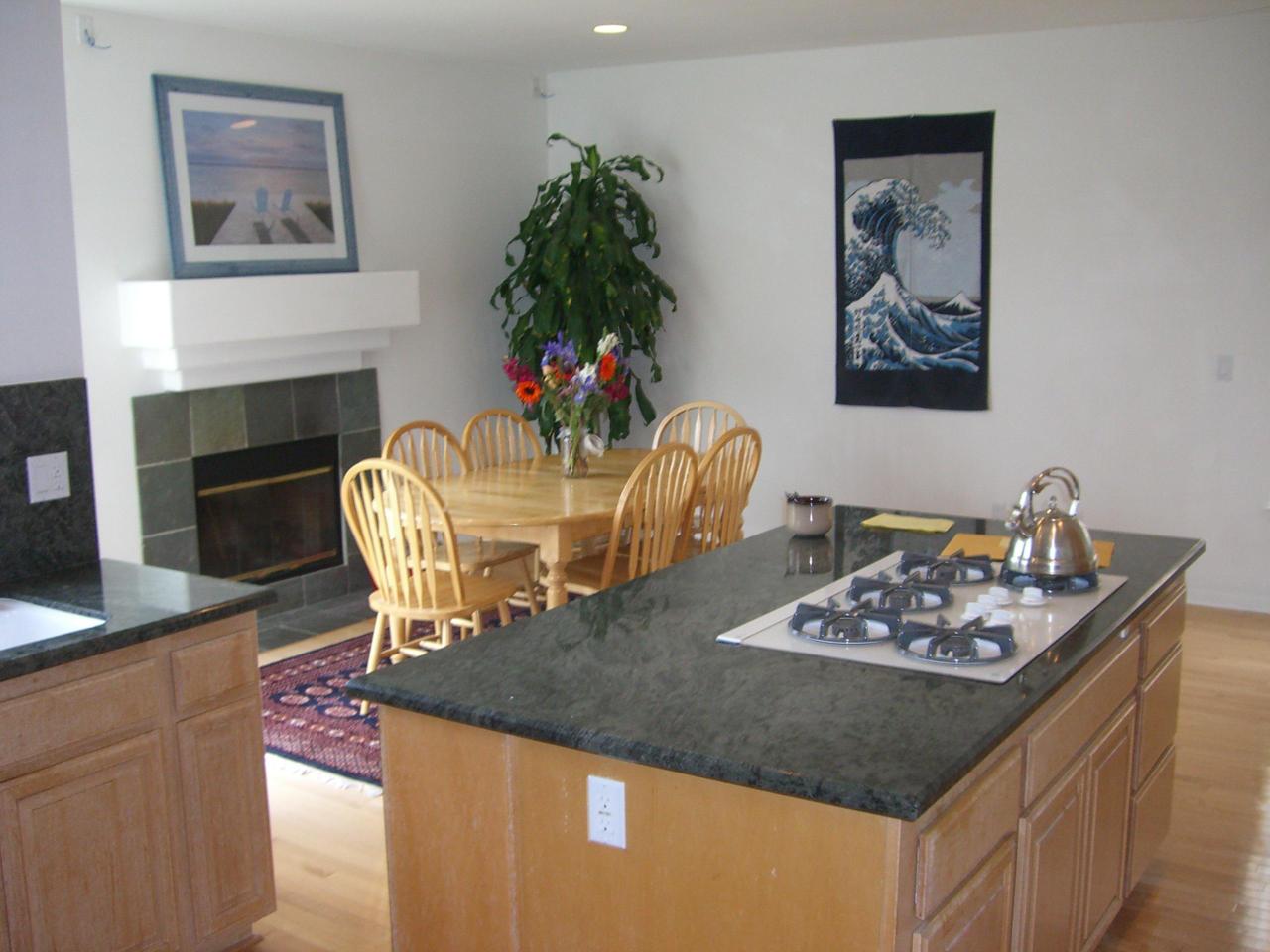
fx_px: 1394
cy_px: 476
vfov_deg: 37.7
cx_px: 635
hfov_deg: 49.0
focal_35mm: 38
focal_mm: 6.2
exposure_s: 1/80
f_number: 2.7
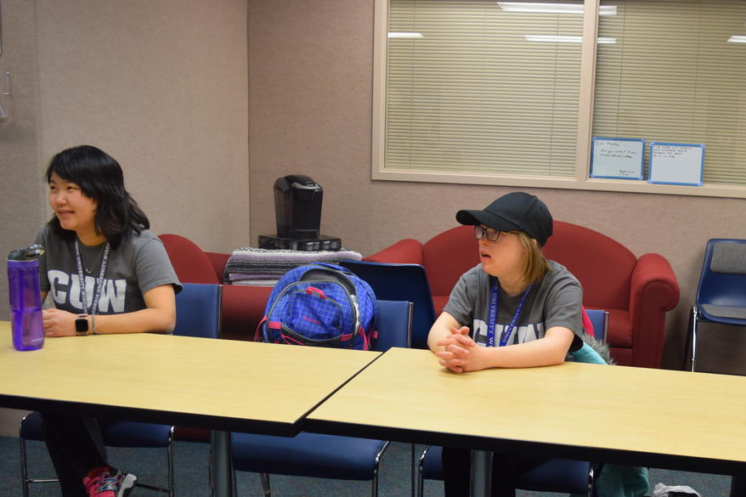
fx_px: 849
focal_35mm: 41
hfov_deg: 46.8
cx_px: 489
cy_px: 331
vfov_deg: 32.3
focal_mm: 20
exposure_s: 1/60
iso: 720
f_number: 4
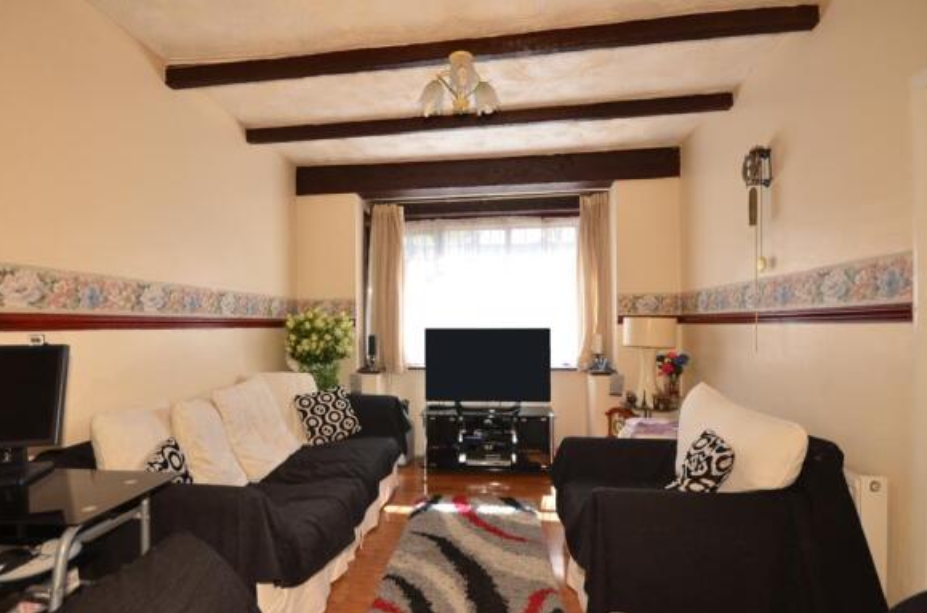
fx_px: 437
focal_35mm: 17
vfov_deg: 70.1
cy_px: 322
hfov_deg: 93.3
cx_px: 439
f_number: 9
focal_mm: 10
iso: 320
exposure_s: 1/25
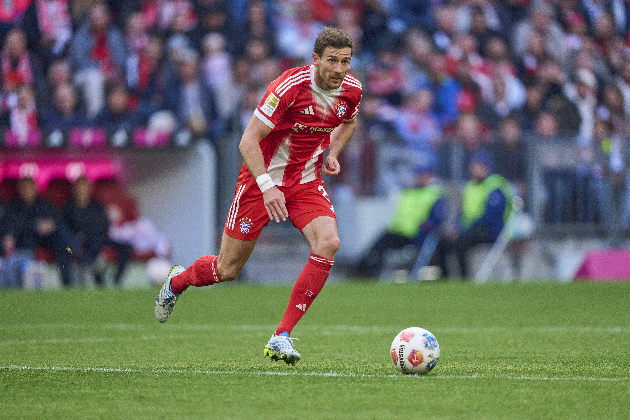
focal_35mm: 600
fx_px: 10499
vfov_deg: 2.3
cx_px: 315
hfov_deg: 3.4
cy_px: 210
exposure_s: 1/2500
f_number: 4
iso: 3200
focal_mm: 600
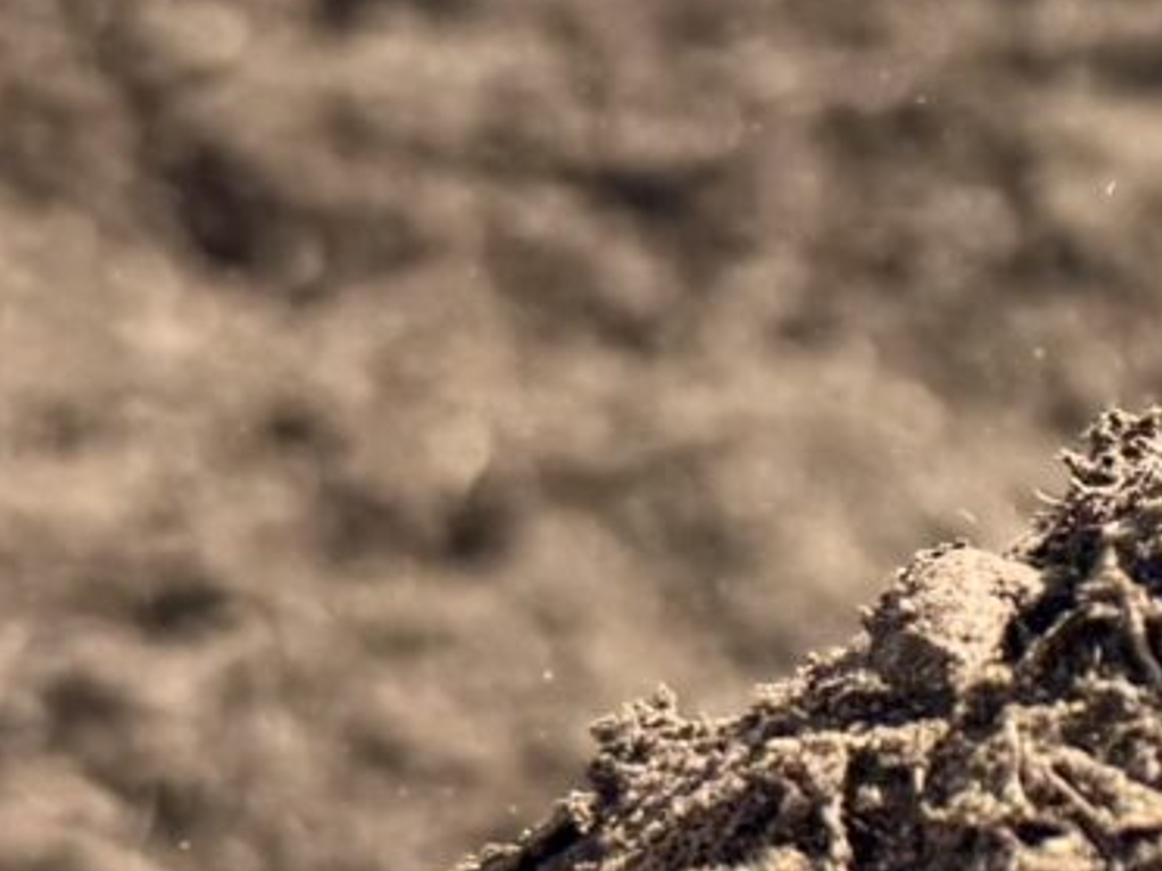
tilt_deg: -16.6
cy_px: 503
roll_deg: +2.3
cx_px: 1915
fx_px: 5539
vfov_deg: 9.0
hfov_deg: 11.3
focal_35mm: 165
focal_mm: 6.76
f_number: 1.78
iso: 80
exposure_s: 1/1869
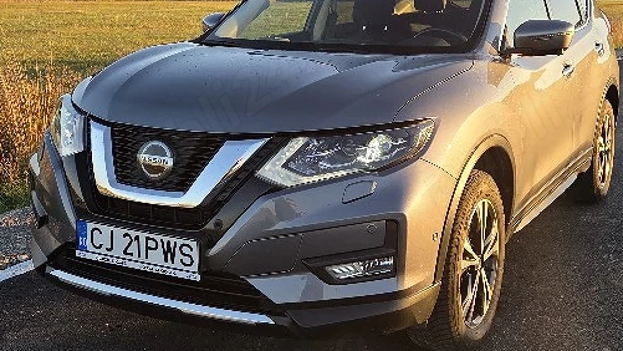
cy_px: 116
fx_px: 826
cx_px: 317
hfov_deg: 41.3
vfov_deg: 23.8
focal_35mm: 50
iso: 50
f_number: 1.8
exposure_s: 1/625
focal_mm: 5.4
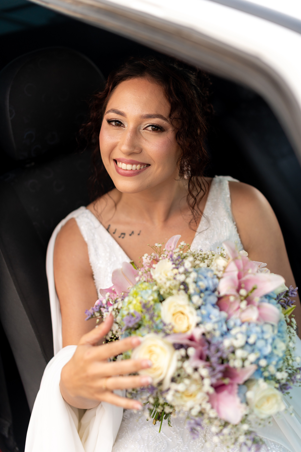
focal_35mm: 50
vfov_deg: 39.6
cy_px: 226
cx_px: 150
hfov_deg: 27.0
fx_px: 628
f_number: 1.8
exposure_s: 1/640
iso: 250
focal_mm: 50
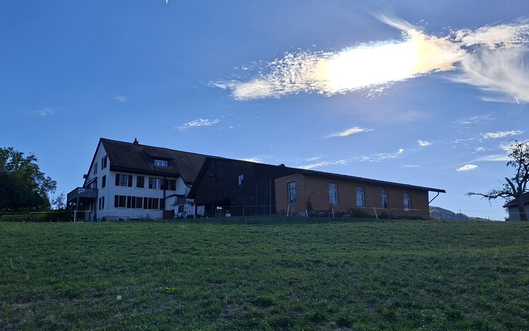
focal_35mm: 28
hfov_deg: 66.4
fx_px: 404
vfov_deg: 44.5
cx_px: 245
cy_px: 184
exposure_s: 1/3876
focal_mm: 5.54
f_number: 1.8
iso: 50
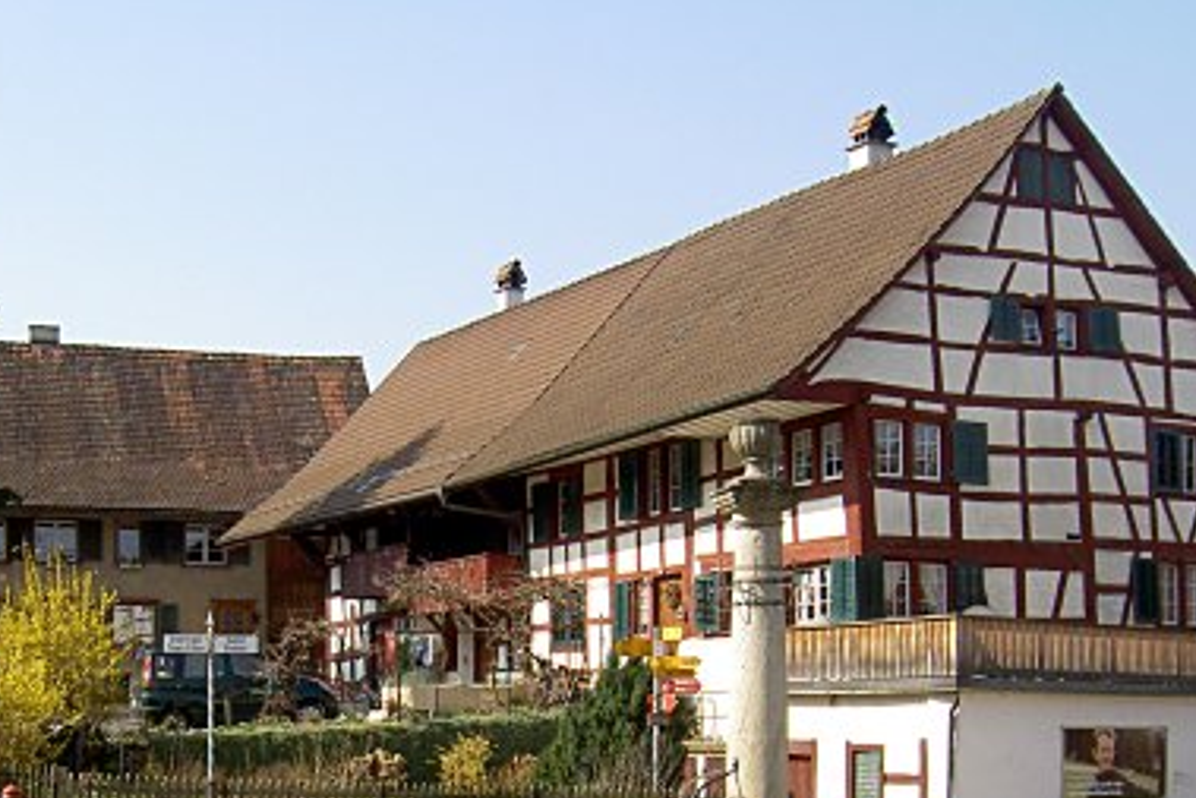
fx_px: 1861
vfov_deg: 23.6
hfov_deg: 35.5
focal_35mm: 56
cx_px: 495
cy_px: 697
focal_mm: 5.6
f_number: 4.7
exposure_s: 1/250
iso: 50
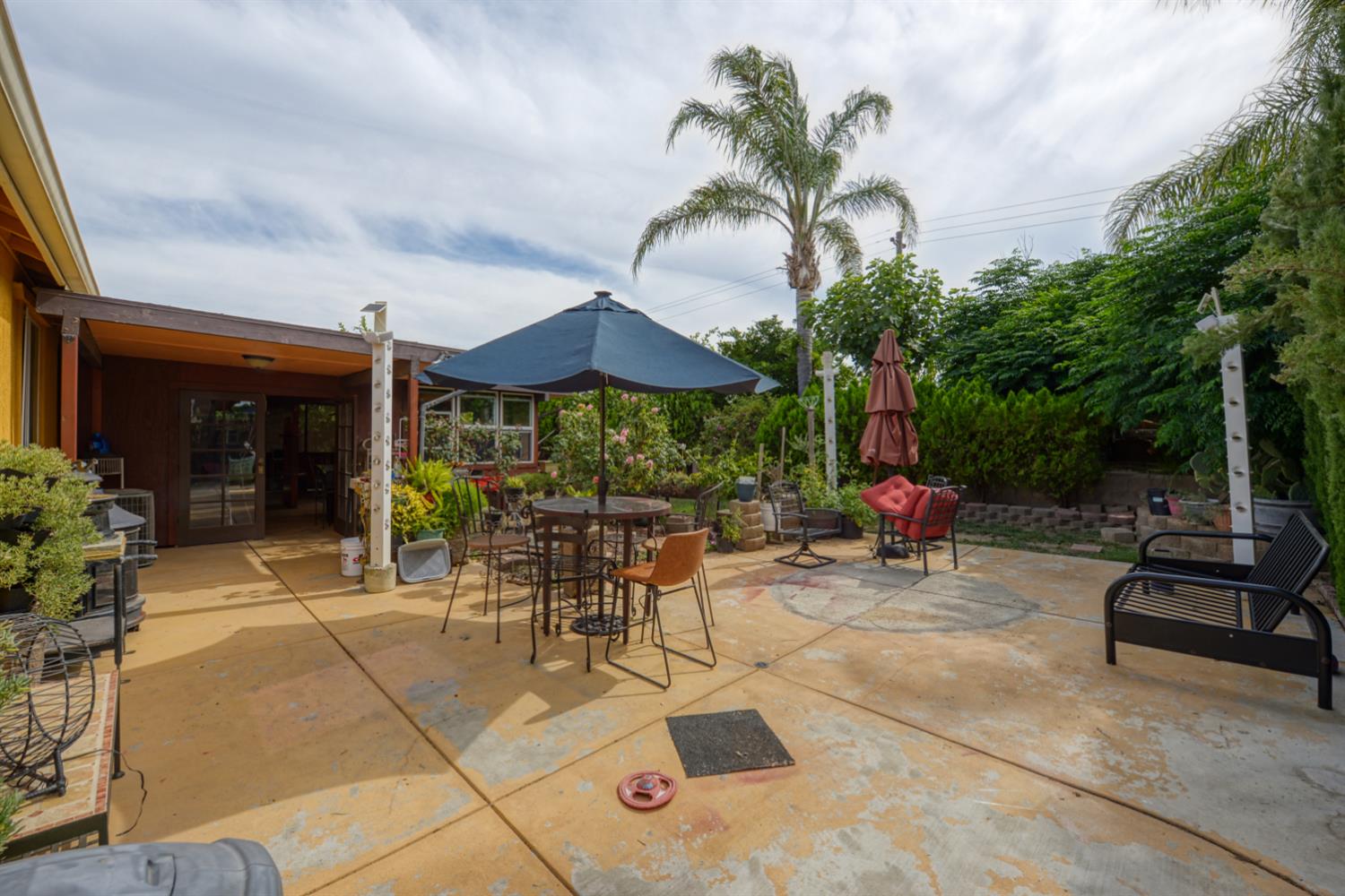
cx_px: 672
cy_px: 448
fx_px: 523
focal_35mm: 14
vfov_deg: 81.2
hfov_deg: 104.3
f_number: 10
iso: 400
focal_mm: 14
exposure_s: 1/320
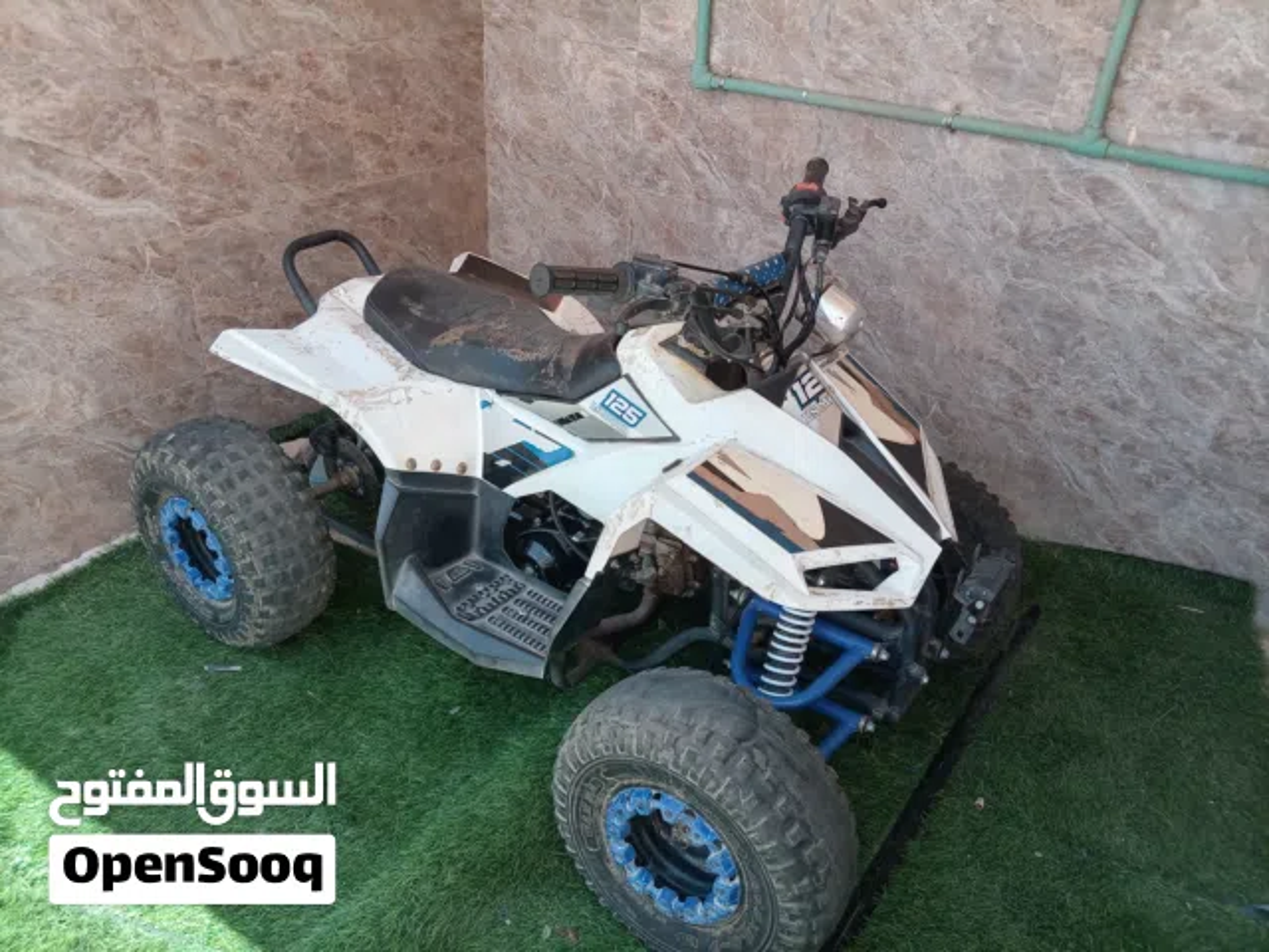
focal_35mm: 25
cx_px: 634
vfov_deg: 54.9
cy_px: 476
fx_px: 916
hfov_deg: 69.4
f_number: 1.8
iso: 101
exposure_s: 1/265
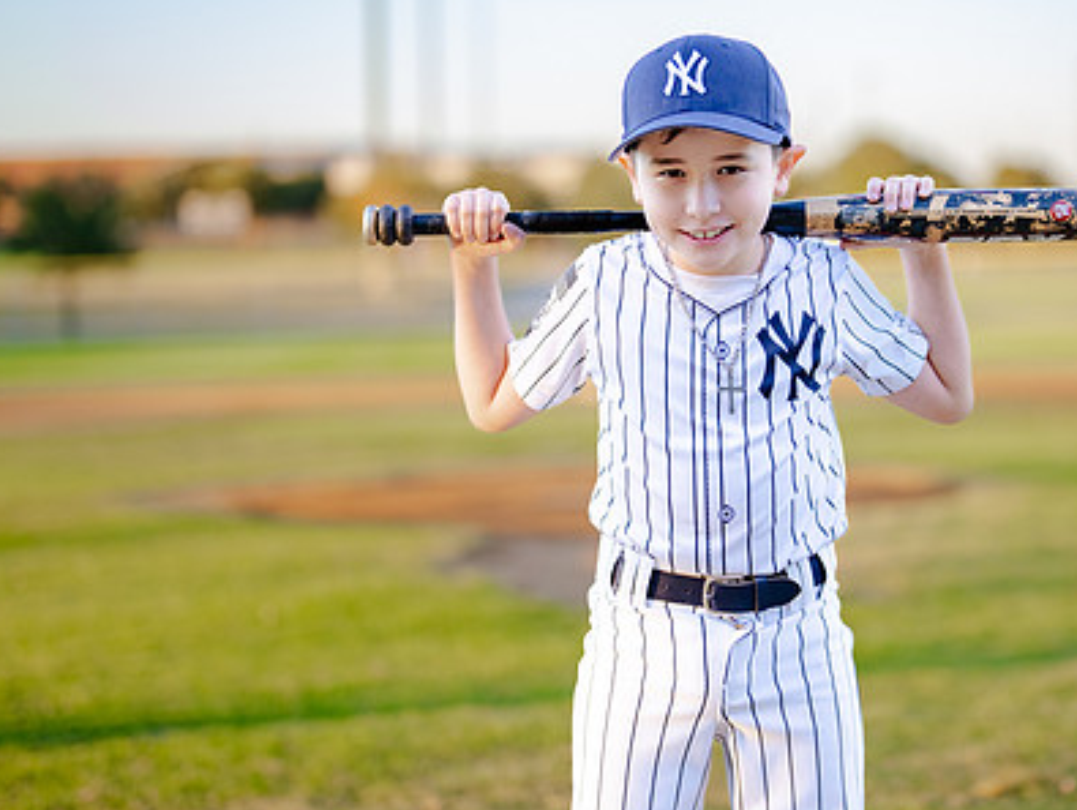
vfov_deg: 16.4
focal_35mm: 90
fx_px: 2803
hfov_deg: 21.7
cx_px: 692
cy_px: 348
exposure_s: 1/1600
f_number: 1.2
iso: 250
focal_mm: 50
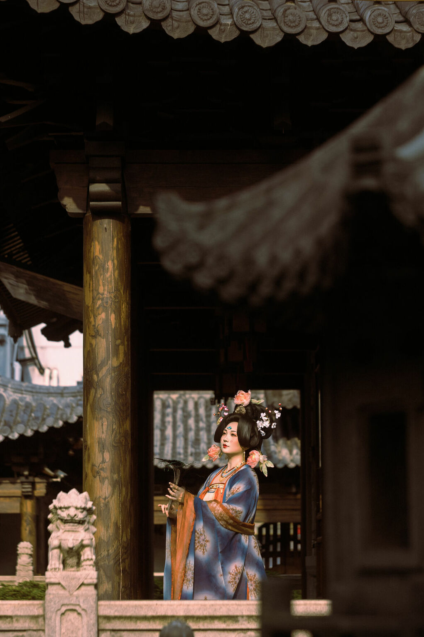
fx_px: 1944
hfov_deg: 12.4
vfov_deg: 18.6
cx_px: 214
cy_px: 324
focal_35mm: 110
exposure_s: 1/2500
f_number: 4.5
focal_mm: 108
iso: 320
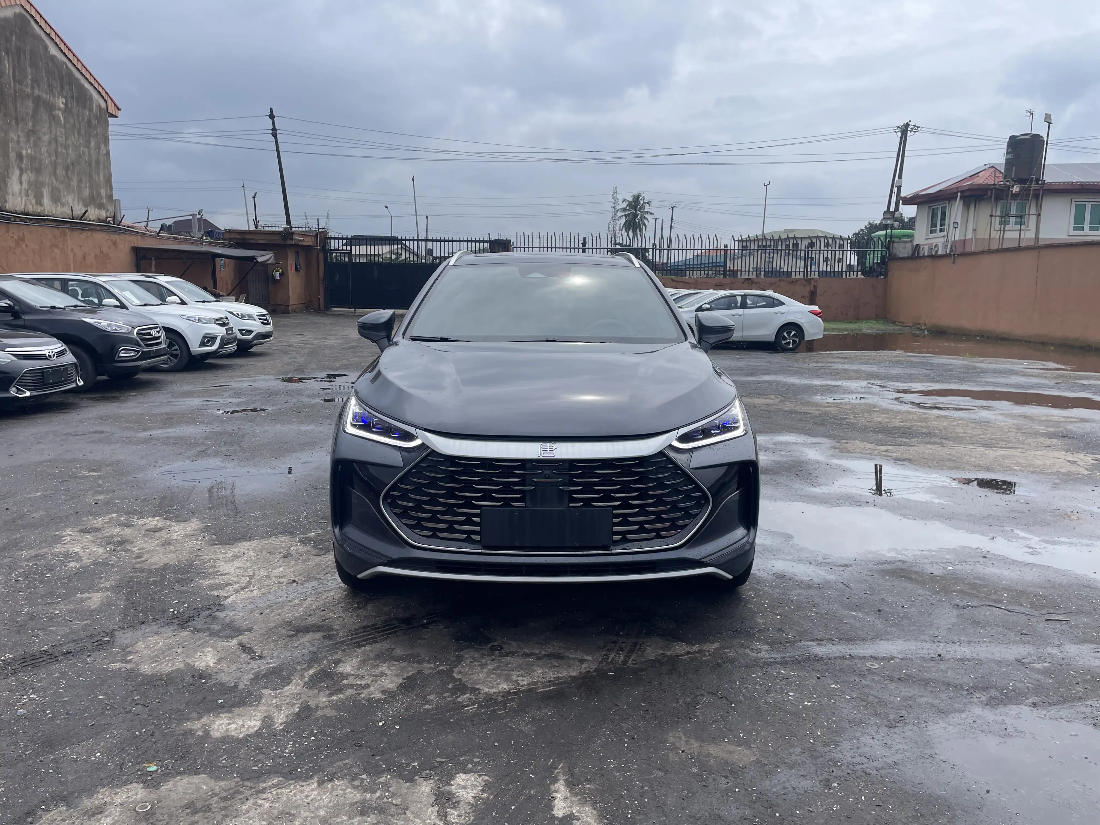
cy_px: 412
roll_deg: -0.6
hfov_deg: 67.3
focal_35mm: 26
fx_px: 826
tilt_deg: -9.1
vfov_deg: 53.1
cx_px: 550
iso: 32
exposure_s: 1/2451
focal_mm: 4.2
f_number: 1.6
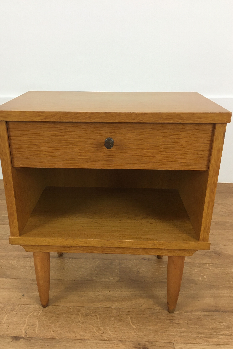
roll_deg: -0.6
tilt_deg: -24.0
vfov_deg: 60.3
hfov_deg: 42.3
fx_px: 301
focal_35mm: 31
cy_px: 179
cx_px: 103
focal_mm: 4.15
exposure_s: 1/33
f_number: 2.2
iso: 40
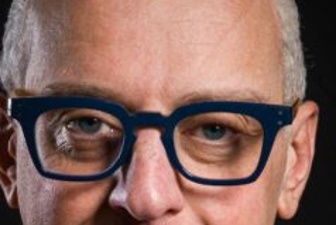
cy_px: 147
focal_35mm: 172
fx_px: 1606
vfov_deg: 8.0
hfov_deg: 11.9
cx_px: 153
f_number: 10
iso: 160
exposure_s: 1/250
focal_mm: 70
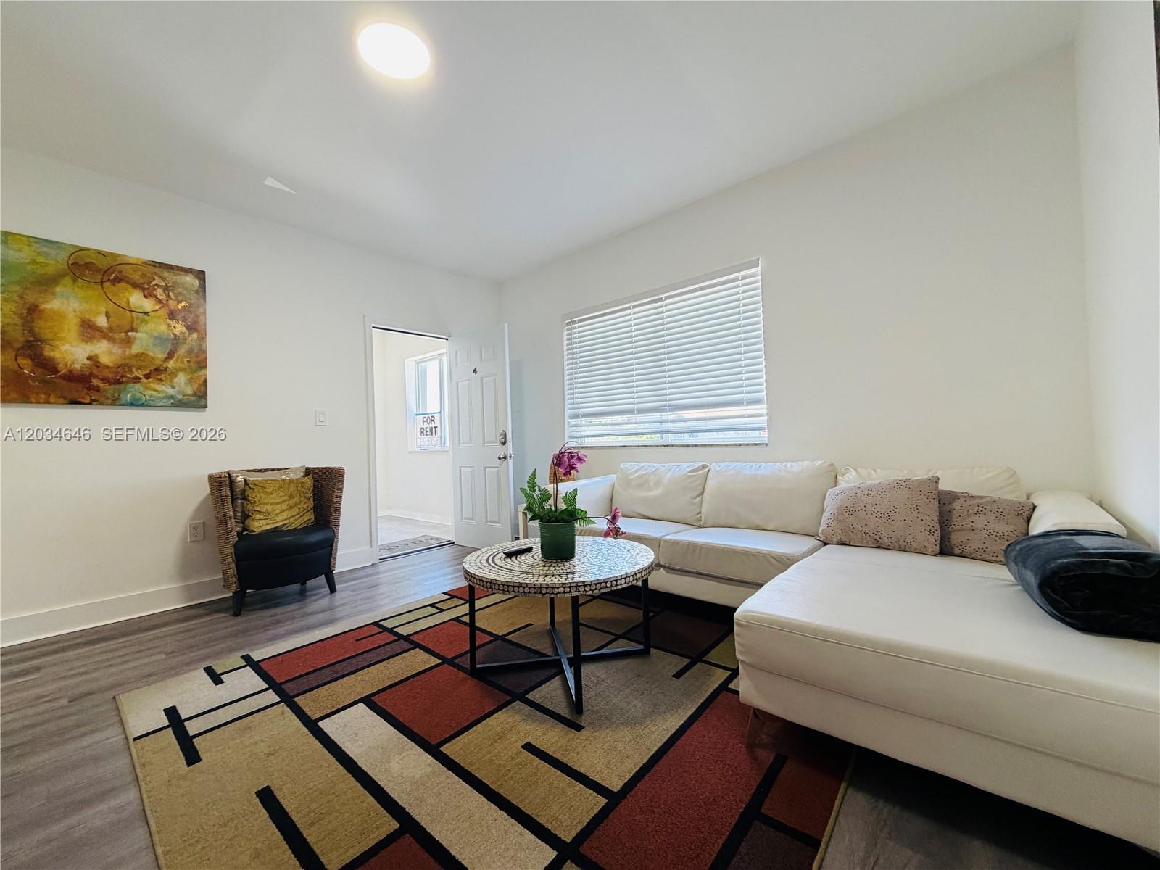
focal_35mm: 14
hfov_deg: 102.1
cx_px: 580
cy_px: 435
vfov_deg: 85.7
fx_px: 469
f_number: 2.2
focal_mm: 2.22
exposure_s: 1/120
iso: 250
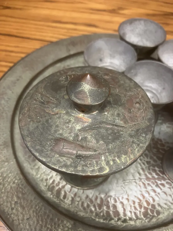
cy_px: 116
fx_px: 187
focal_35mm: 28
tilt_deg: -53.4
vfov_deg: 63.4
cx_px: 86
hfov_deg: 49.7
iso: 250
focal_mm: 3.99
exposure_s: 1/33
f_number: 1.8
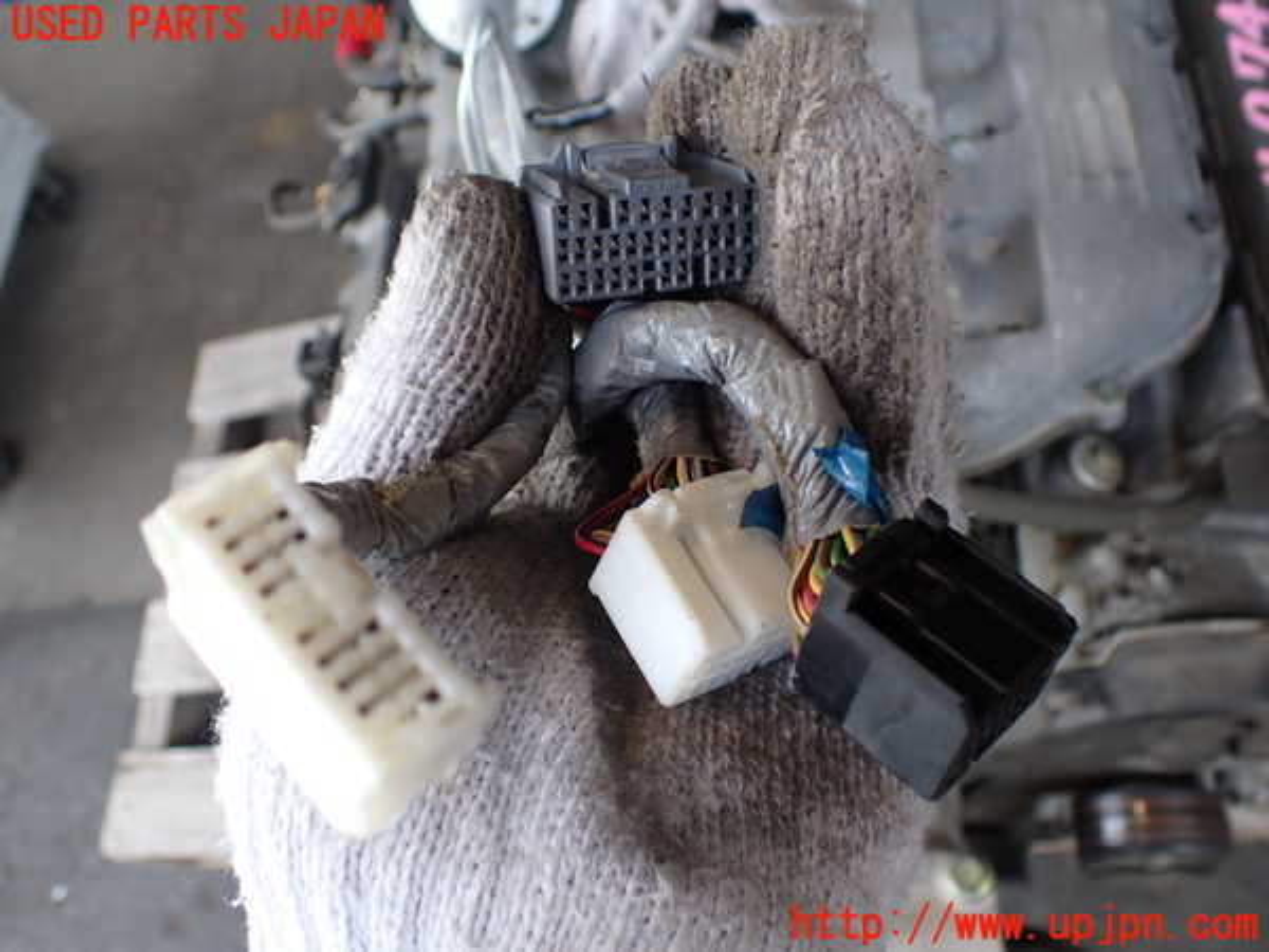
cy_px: 476
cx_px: 634
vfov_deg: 46.8
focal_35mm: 30
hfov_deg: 60.0
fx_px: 1100
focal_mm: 5.4
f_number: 2.3
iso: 125
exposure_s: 1/125
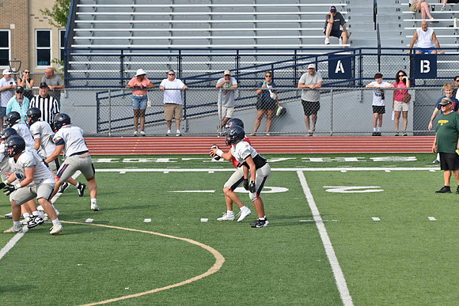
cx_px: 230
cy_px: 153
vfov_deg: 5.1
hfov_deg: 7.6
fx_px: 3443
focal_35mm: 270
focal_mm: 180
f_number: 5.6
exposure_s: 1/800
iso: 180
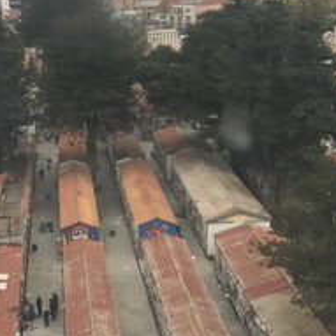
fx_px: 758
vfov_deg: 24.6
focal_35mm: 69
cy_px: 263
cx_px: 7
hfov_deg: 24.0
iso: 32
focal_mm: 3.99
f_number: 1.8
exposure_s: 1/100
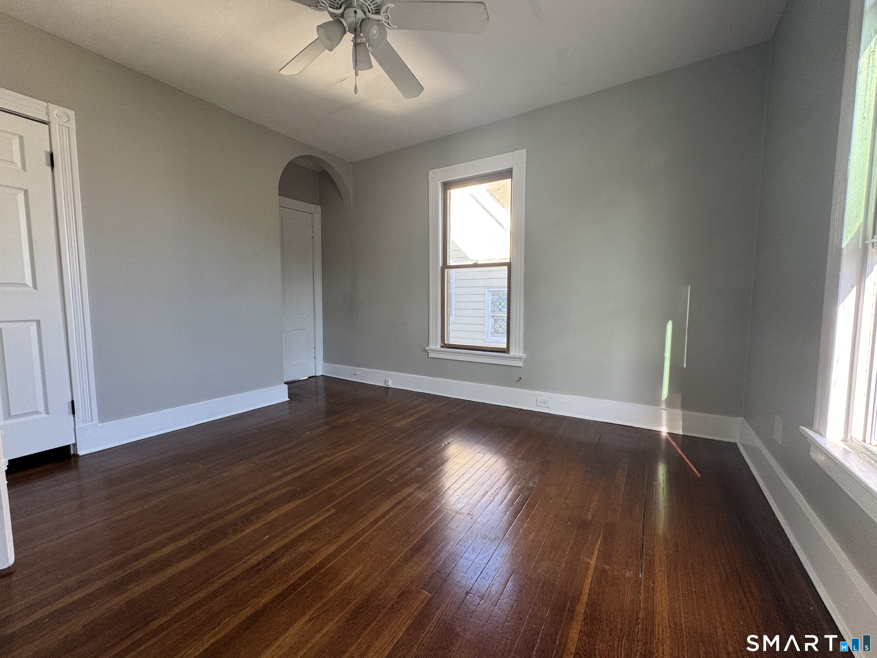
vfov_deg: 85.7
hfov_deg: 102.1
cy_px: 329
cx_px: 438
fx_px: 355
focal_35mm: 14
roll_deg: -0.2
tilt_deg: -4.9
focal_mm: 2.22
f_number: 2.2
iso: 100
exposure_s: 1/99
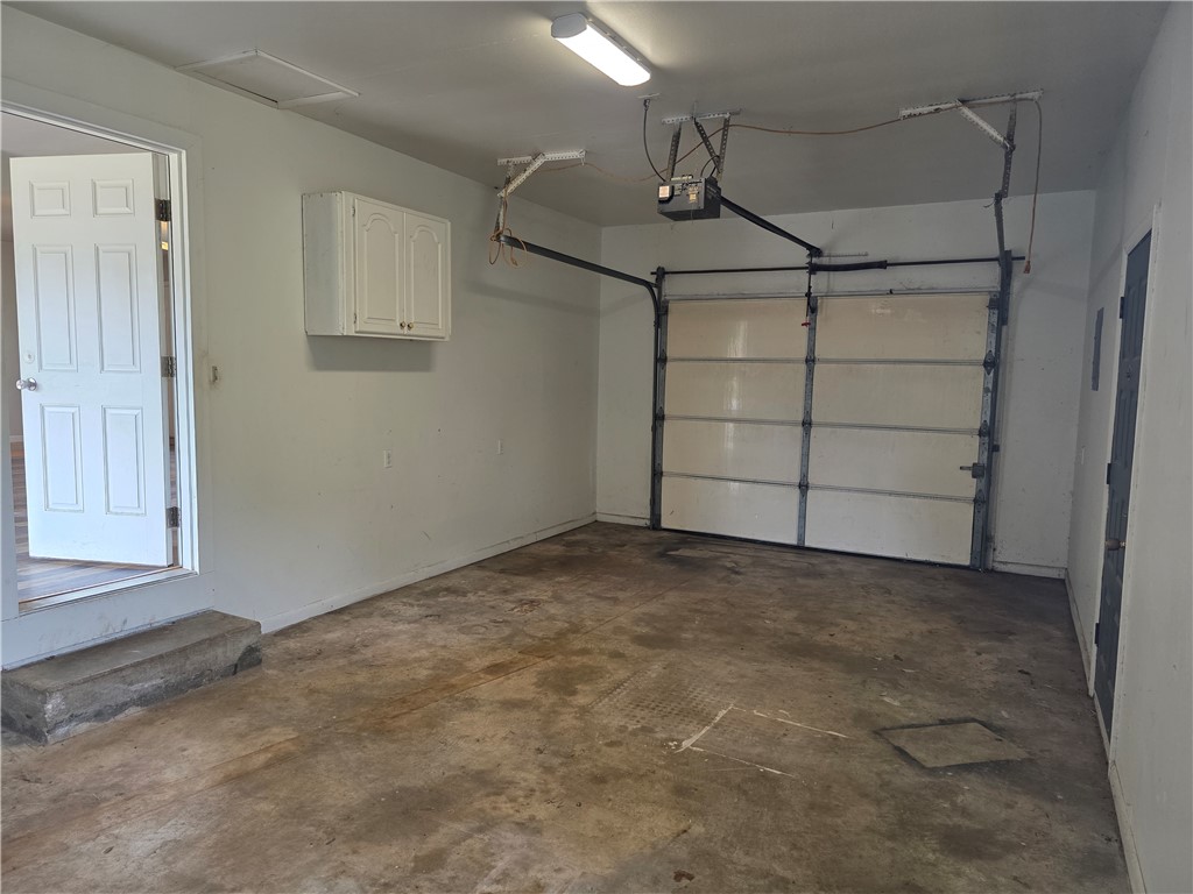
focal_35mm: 23
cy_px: 447
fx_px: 793
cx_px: 596
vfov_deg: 58.9
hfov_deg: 73.9
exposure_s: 1/120
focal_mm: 6.3
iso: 160
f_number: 1.7
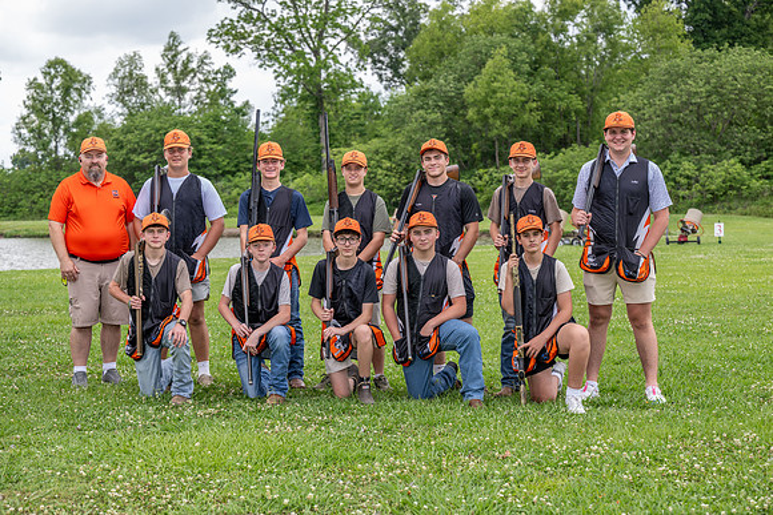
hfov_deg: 28.8
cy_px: 258
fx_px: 1503
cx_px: 386
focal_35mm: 70
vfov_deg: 19.5
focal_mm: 70
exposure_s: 1/125
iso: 32
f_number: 4.5
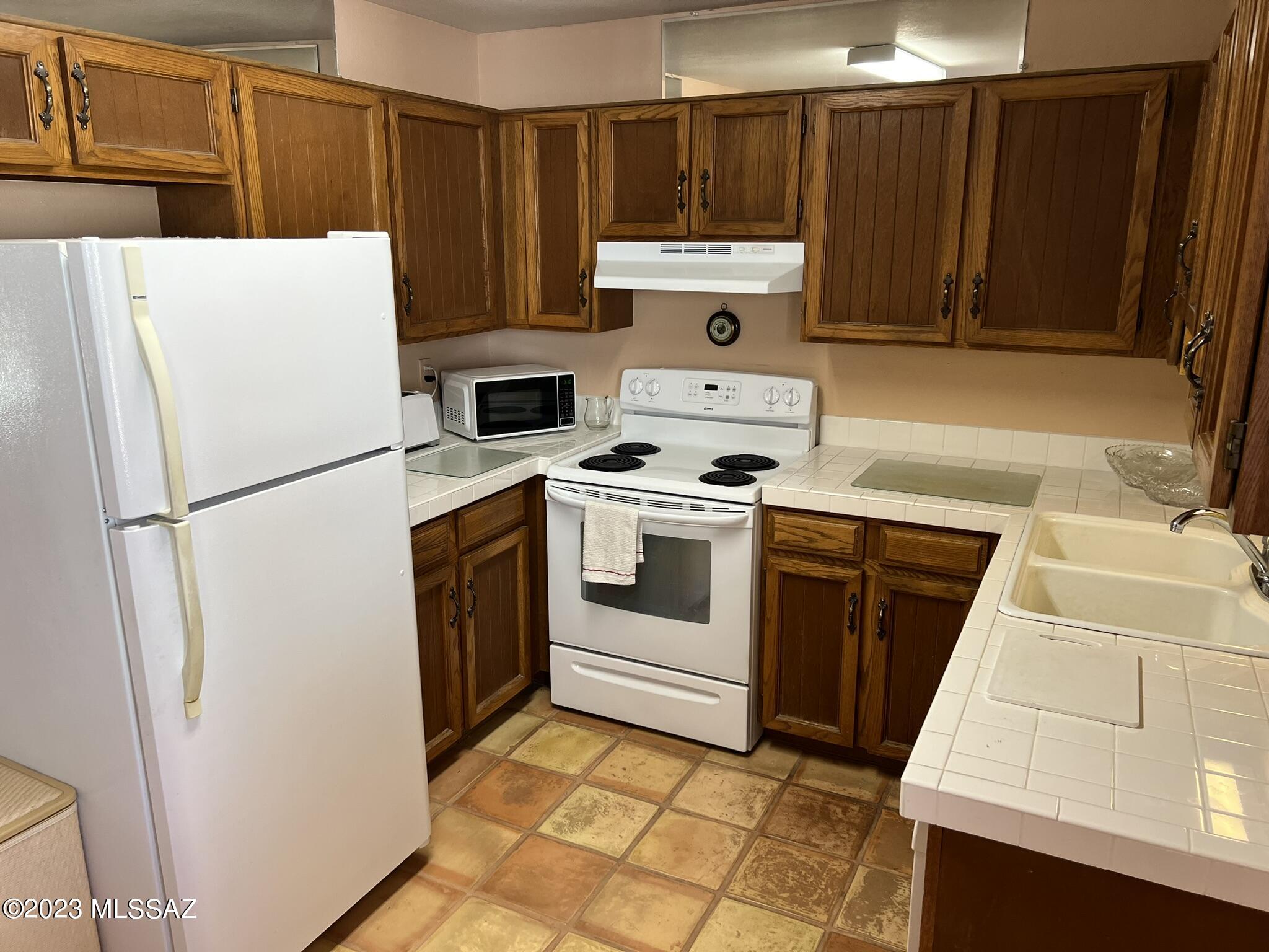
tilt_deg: -13.5
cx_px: 634
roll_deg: +0.2
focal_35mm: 26
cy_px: 476
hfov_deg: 67.3
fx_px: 953
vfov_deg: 53.1
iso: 125
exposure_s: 1/120
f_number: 1.5
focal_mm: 5.7
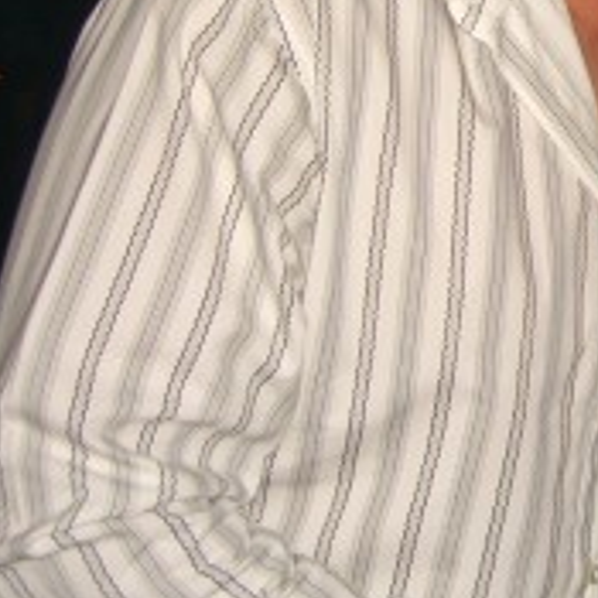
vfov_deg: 14.9
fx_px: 2248
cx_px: 854
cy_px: 14
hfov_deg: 14.3
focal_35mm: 115
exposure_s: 1/60
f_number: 2.8
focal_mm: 7.9
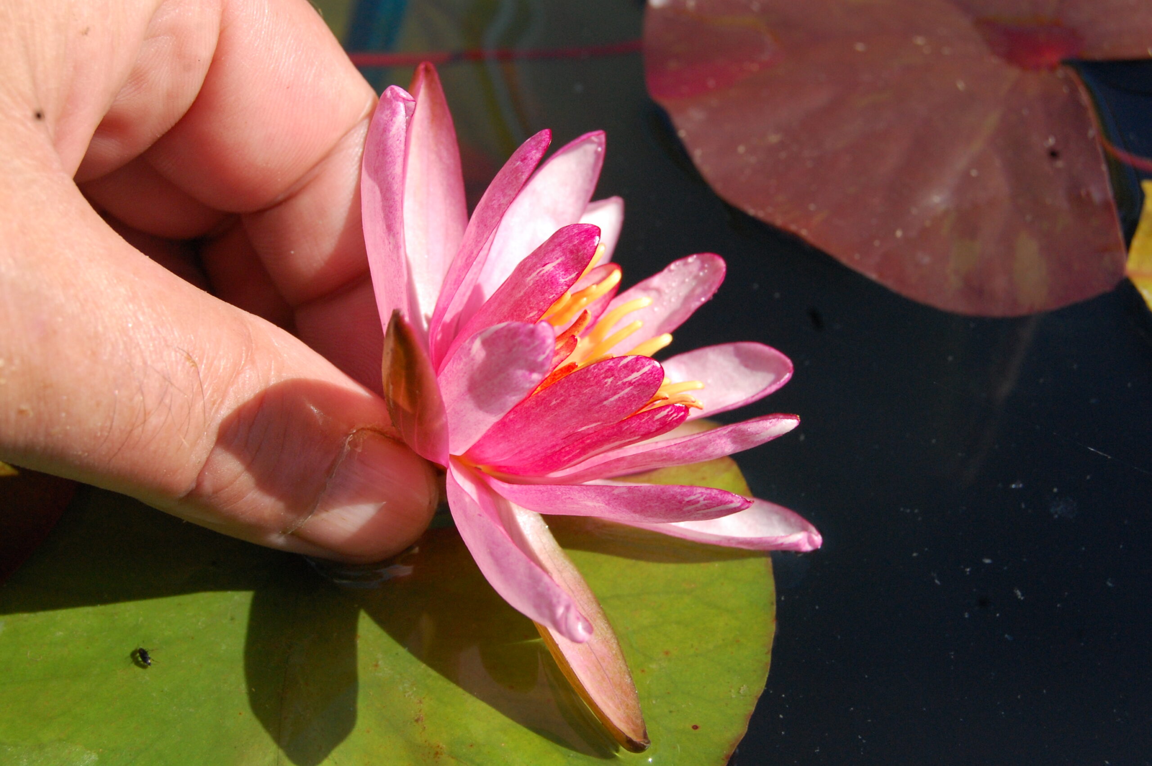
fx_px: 2206
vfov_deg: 19.7
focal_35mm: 69
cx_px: 576
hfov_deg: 29.3
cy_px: 383
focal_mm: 46
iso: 800
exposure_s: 1/640
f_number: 13
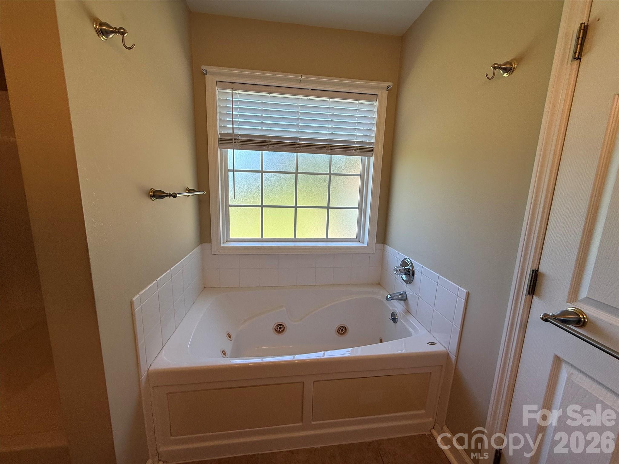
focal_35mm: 14
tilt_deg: -9.9
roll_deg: -1.9
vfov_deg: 85.7
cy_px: 232
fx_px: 250
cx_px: 310
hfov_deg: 102.1
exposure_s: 1/303
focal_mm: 2.22
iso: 50
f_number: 2.2
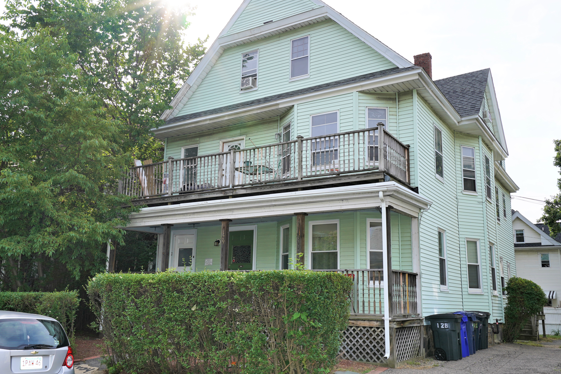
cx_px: 271
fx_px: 530
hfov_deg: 55.8
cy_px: 187
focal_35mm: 34
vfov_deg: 38.9
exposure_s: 1/125
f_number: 9
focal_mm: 30
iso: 100
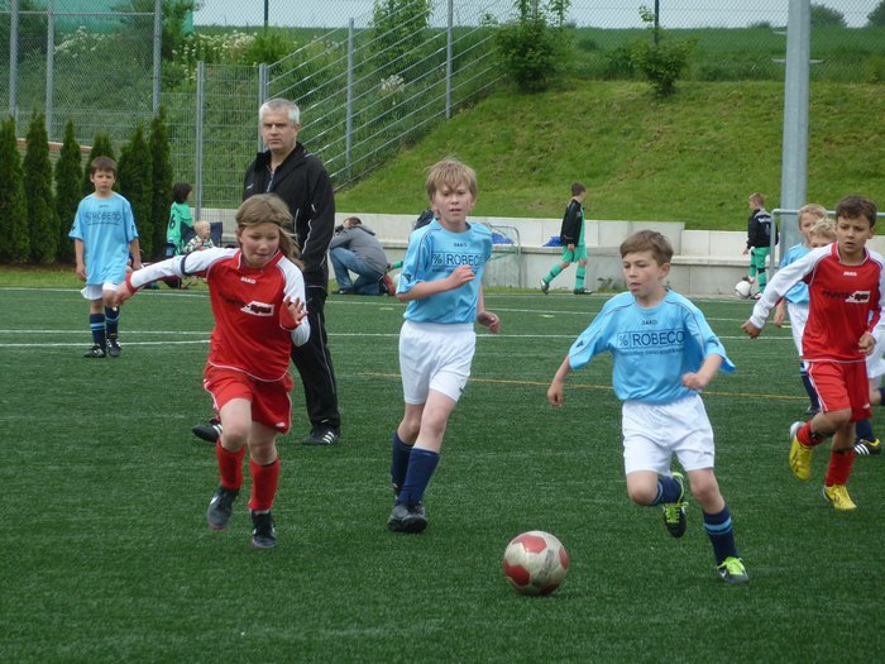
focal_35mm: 300
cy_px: 332
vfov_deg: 5.0
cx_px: 442
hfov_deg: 6.6
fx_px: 7670
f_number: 4.9
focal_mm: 49.2
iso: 160
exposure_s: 1/400
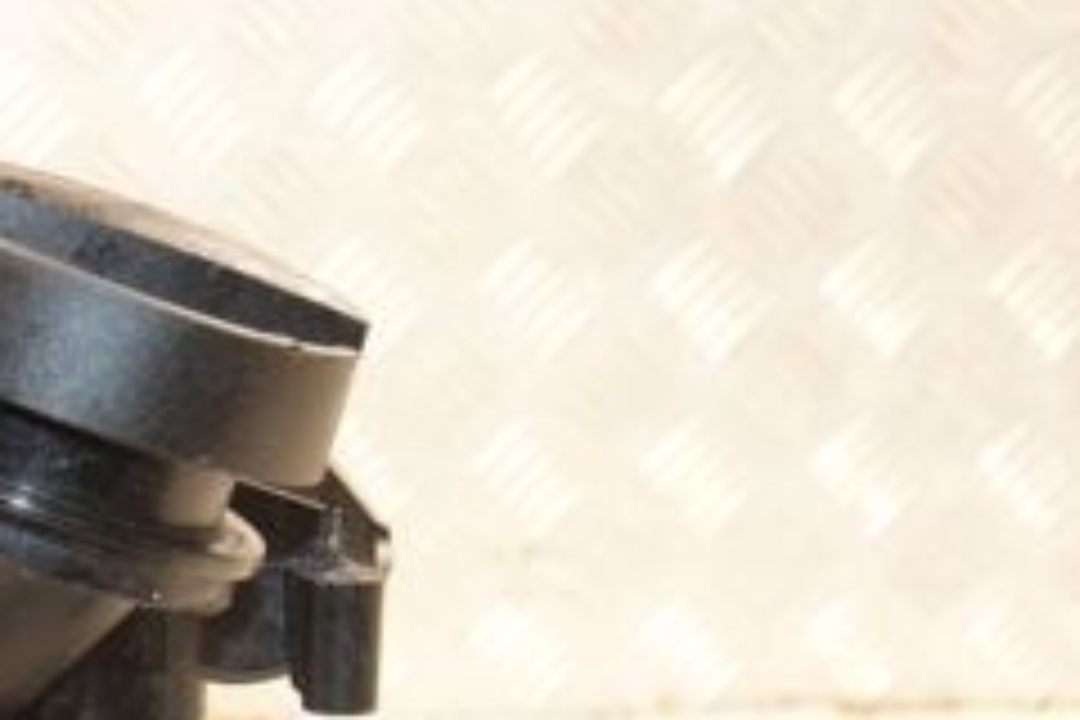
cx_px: -117
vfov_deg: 11.3
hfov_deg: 16.5
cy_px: 756
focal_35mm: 120
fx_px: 3600
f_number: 5.6
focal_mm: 30
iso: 1600
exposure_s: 1/100
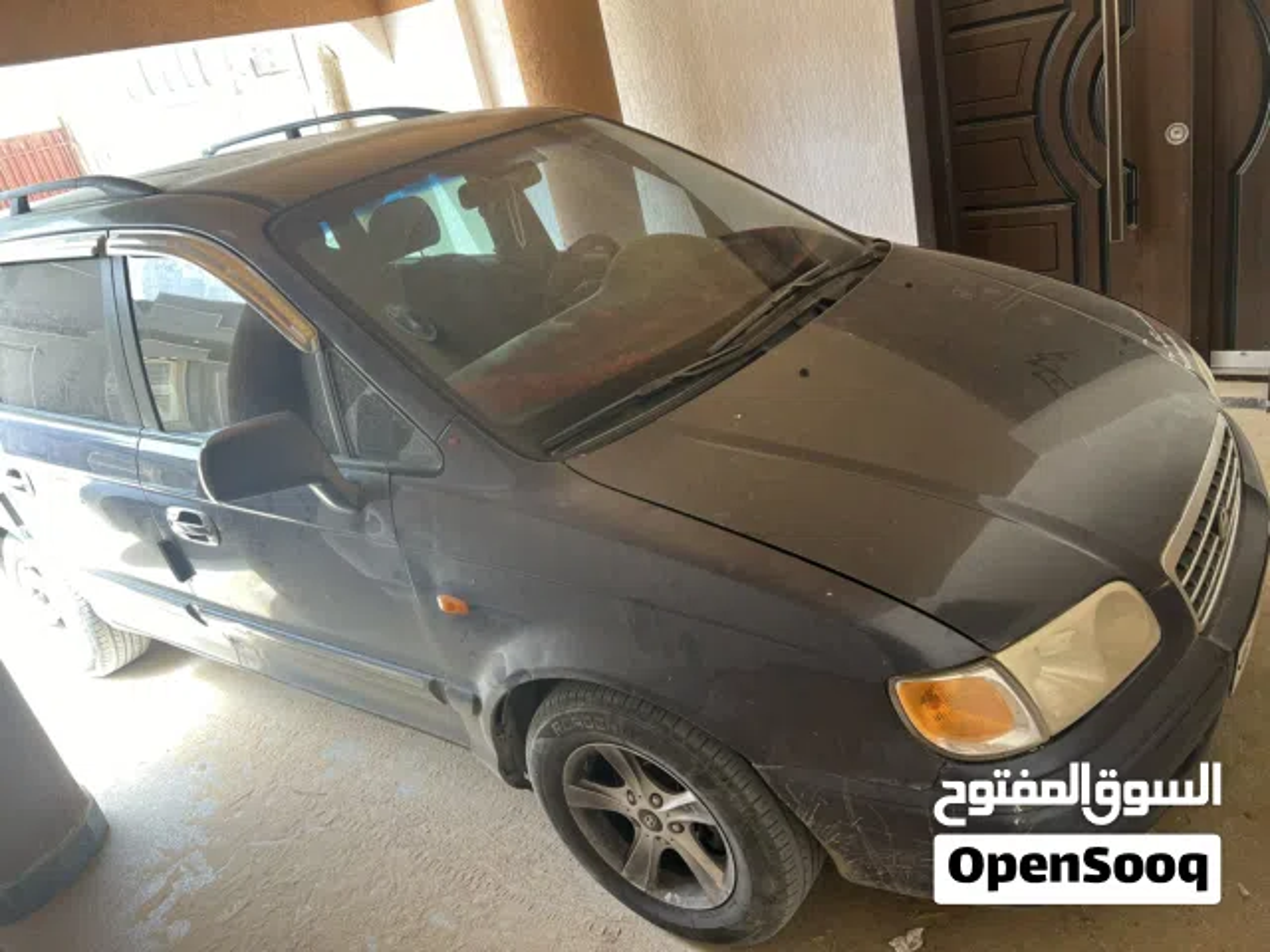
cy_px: 476
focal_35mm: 26
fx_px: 954
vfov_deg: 53.1
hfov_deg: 67.3
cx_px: 635
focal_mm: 5.7
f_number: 1.5
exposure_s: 1/121
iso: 80
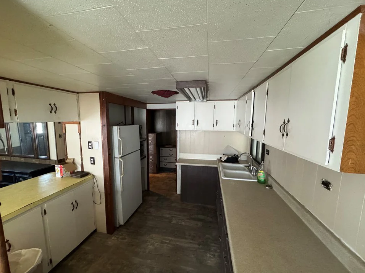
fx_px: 158
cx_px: 177
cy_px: 141
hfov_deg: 98.1
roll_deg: -0.4
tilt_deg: -7.4
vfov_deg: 81.7
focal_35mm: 15
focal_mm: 2.22
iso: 640
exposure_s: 1/60
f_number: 2.2
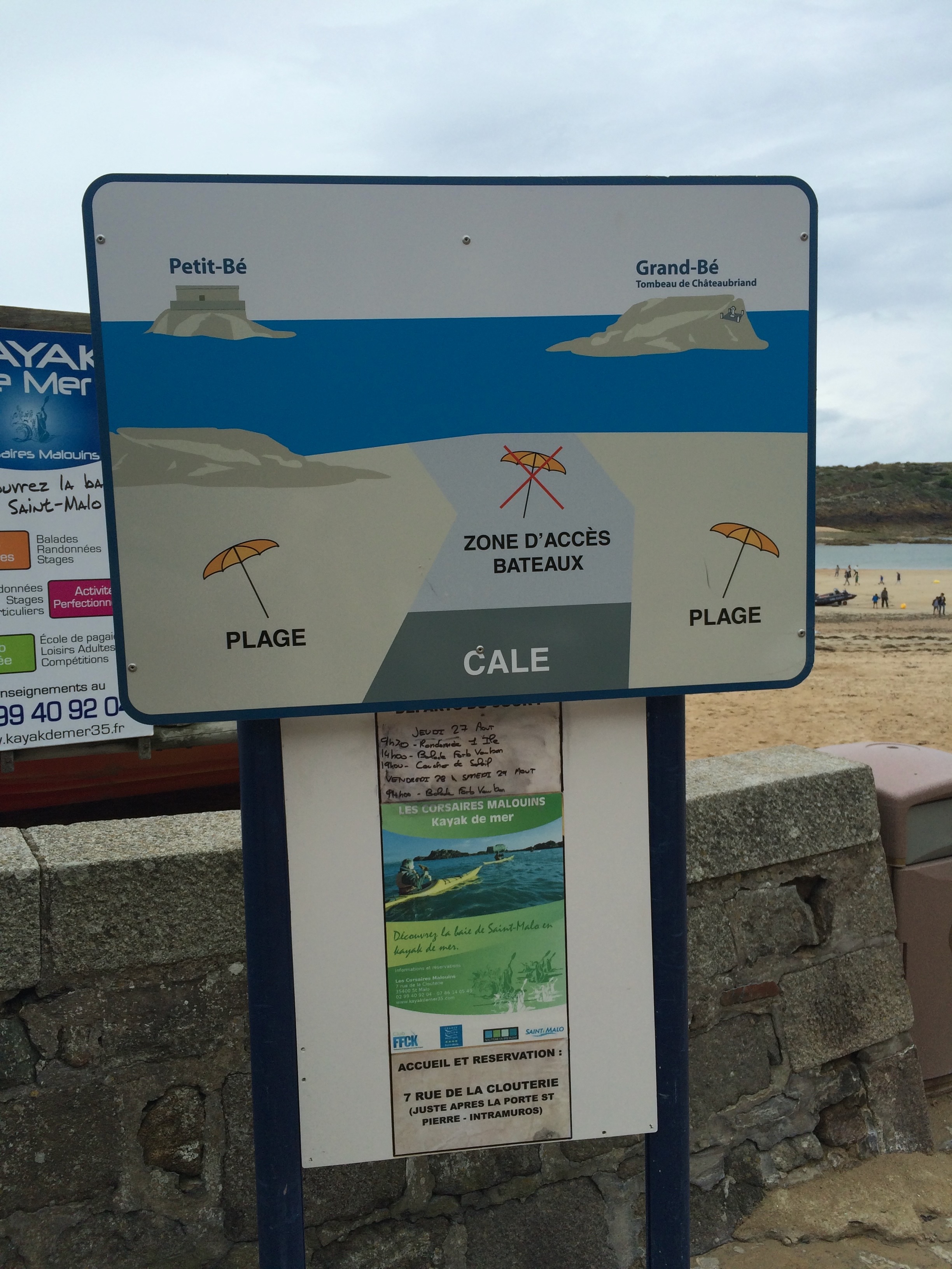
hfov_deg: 48.2
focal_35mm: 29
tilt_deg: -3.4
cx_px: 476
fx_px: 1063
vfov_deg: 61.7
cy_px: 634
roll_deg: +2.8
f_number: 2.2
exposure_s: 1/933
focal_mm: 4.15
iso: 32
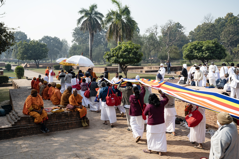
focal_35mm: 37
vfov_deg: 35.9
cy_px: 80
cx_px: 120
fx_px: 245
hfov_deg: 51.9
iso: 100
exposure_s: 1/500
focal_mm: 37
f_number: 5
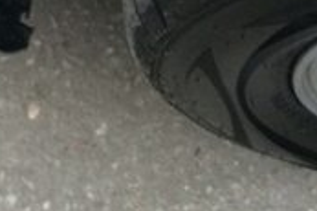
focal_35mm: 115
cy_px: -208
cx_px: 277
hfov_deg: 17.6
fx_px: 1012
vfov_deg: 10.9
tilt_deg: -61.7
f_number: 2.2
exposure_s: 1/33
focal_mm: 4.15
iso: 125
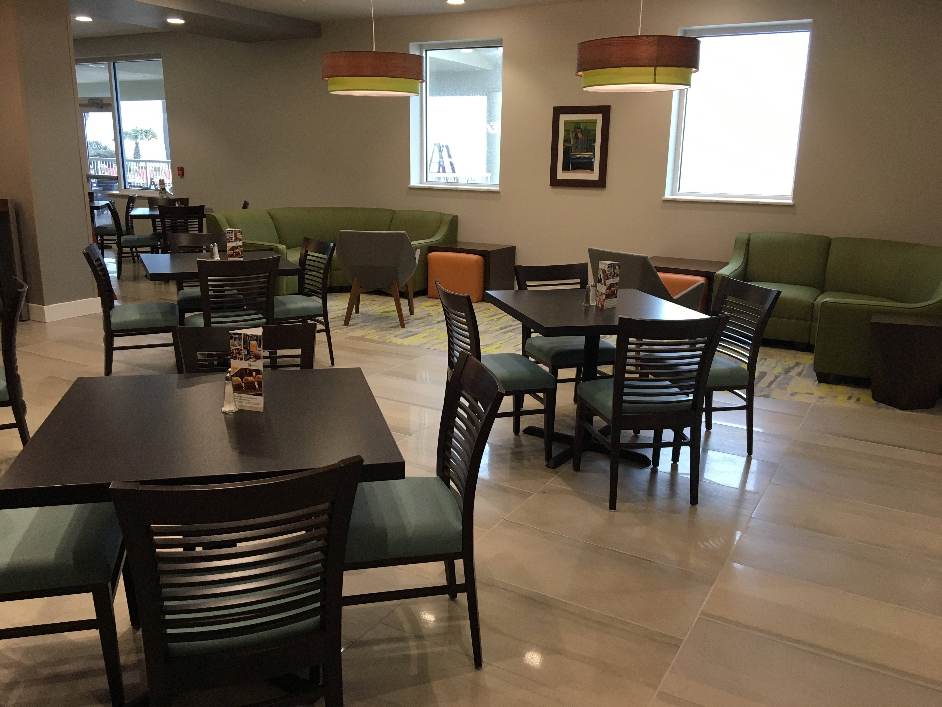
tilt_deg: -13.2
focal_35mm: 29
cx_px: 471
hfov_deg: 61.7
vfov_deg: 48.2
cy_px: 354
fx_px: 789
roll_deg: -0.4
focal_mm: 4.15
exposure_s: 1/30
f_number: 2.2
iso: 40
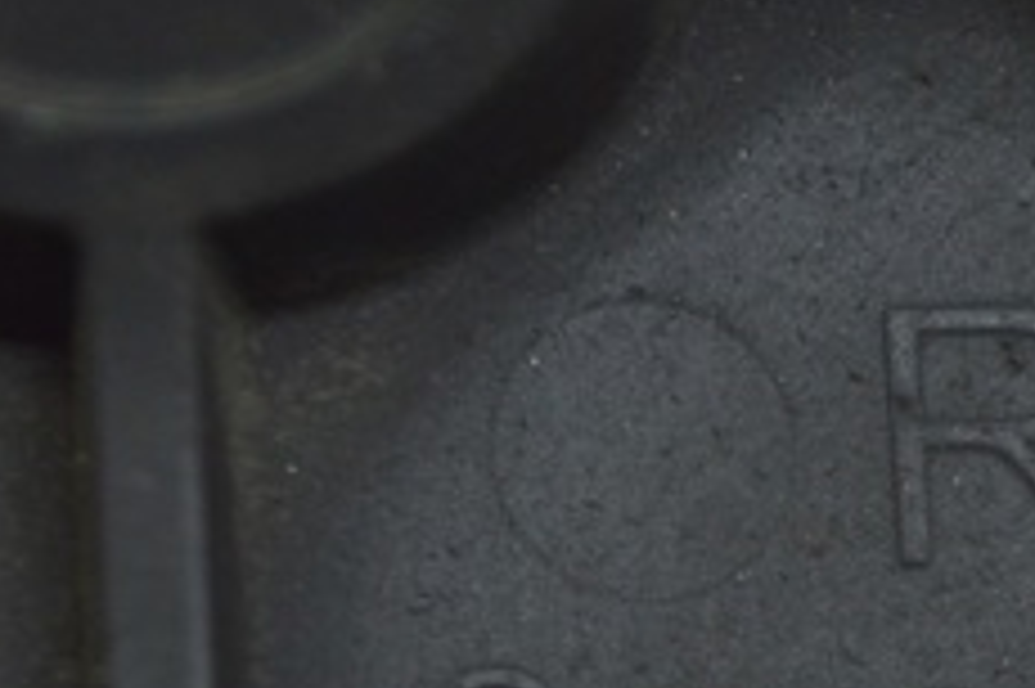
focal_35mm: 229
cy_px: 920
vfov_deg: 5.9
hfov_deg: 8.9
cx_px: 922
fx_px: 6590
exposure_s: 1/40
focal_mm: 55
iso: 400
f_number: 5.6
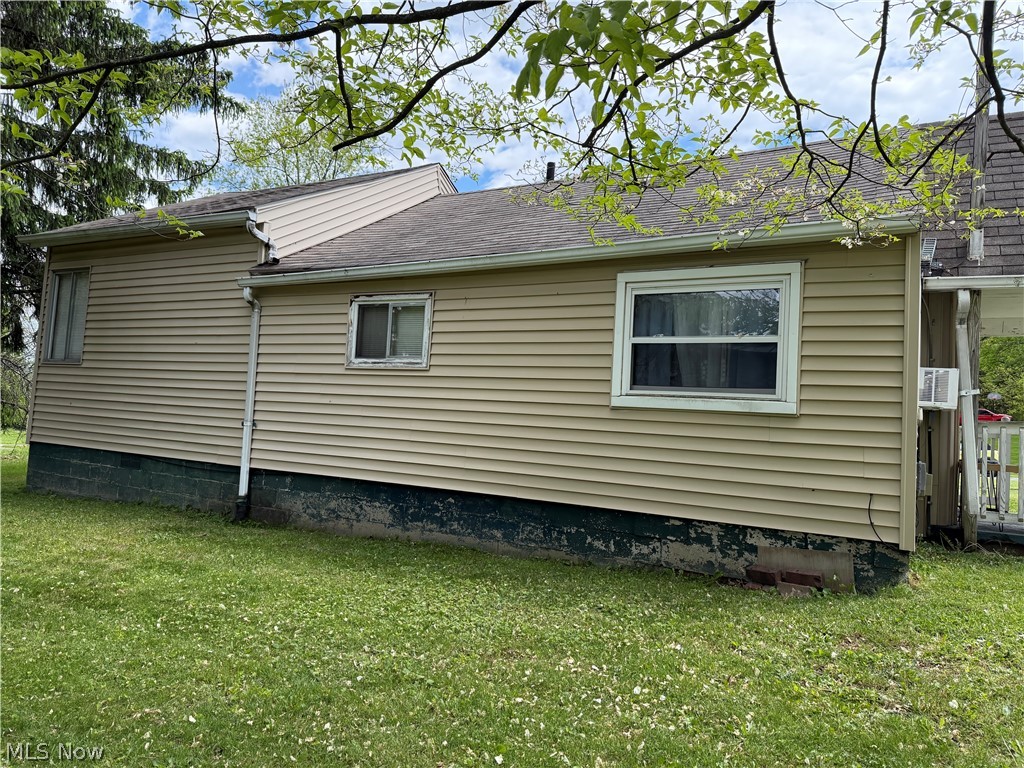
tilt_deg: +2.8
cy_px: 384
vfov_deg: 56.8
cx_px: 512
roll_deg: -4.1
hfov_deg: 71.6
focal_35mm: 24
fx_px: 710
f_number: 1.78
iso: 100
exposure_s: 1/2053
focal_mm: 6.76
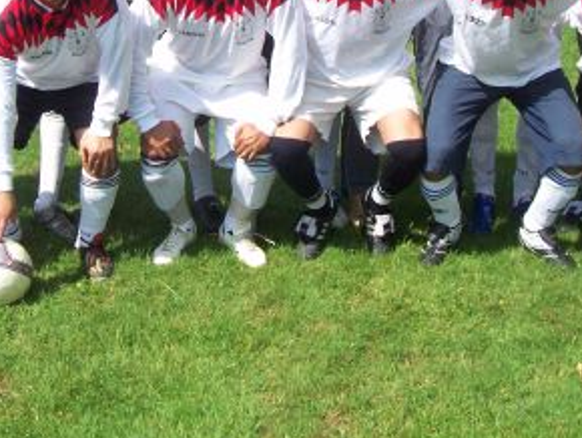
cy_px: -24
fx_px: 1262
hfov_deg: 26.0
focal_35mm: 75
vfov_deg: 19.0
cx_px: 275
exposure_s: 1/310
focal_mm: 5.6
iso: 80
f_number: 5.1
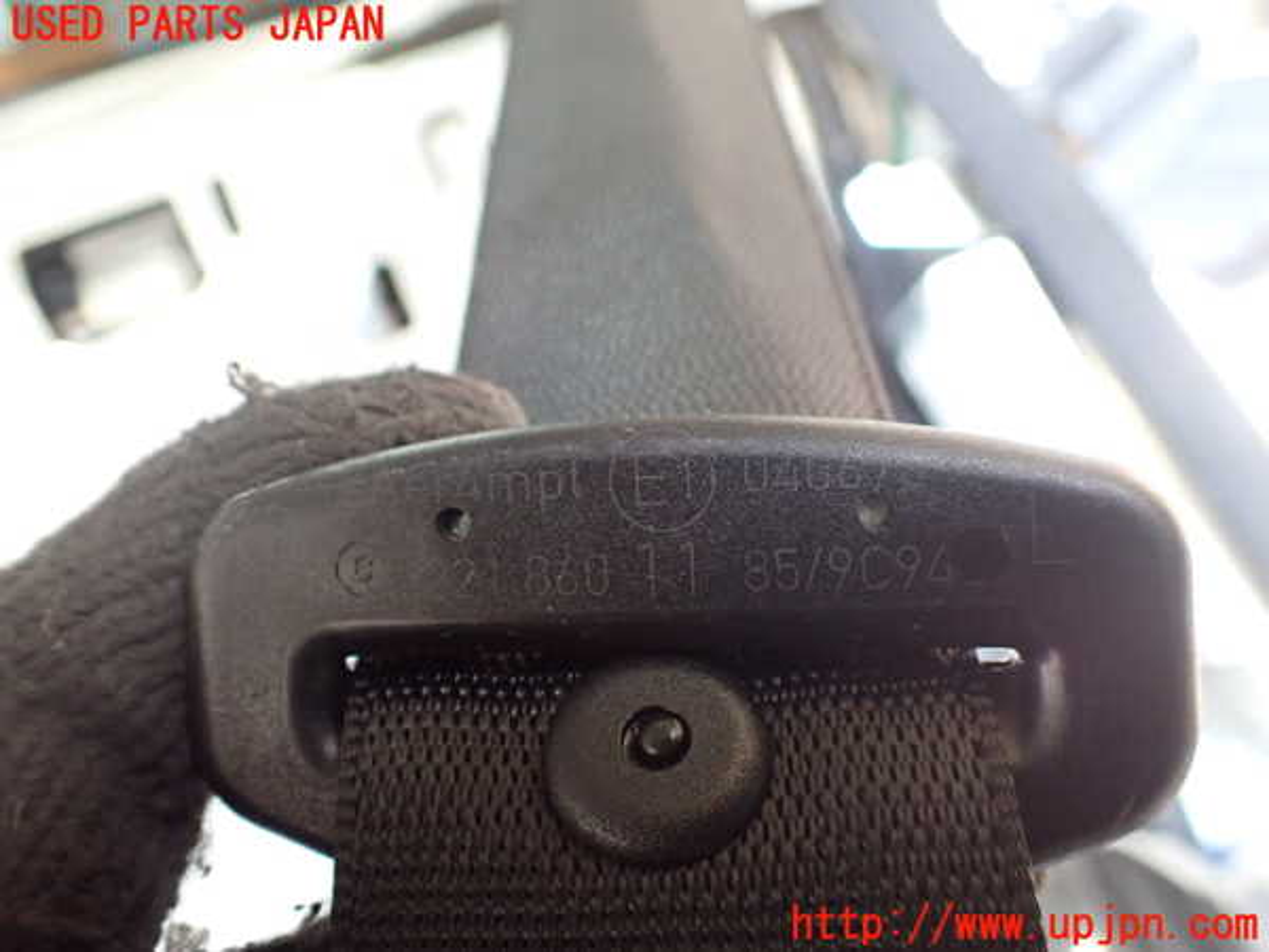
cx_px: 634
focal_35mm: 30
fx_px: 1100
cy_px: 476
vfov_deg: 46.8
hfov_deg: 60.0
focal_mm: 5.4
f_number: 2.3
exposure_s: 1/125
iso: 800
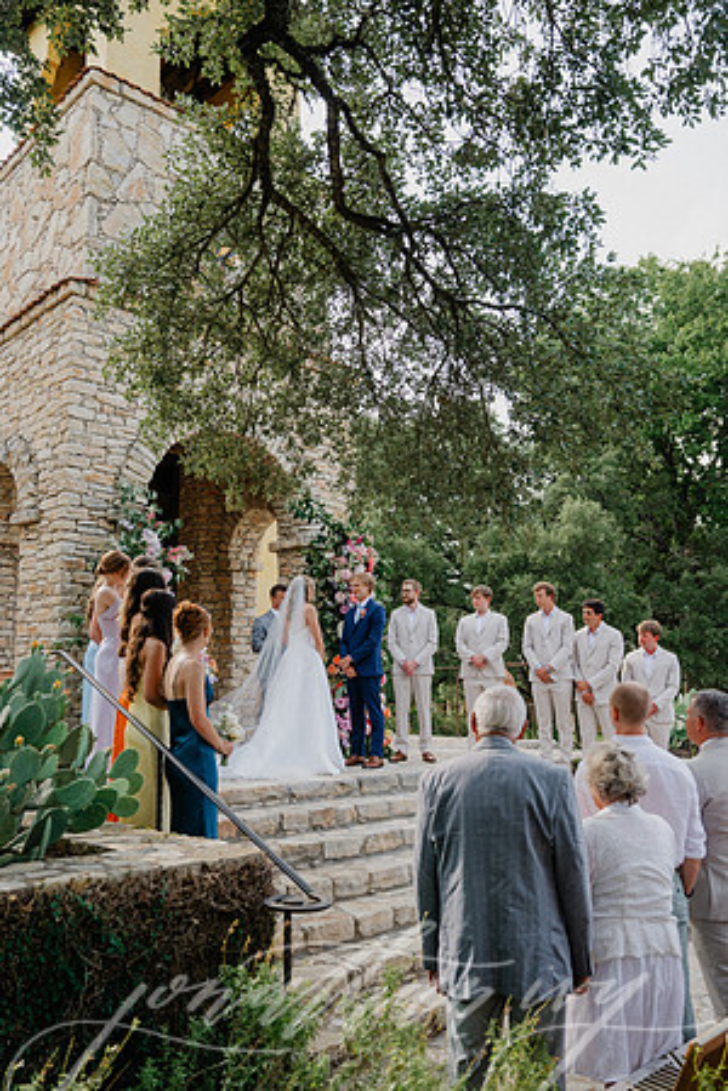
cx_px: 364
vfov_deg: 62.8
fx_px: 895
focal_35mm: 30
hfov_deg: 44.3
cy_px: 546
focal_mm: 29.5
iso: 200
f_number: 3.5
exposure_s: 1/500
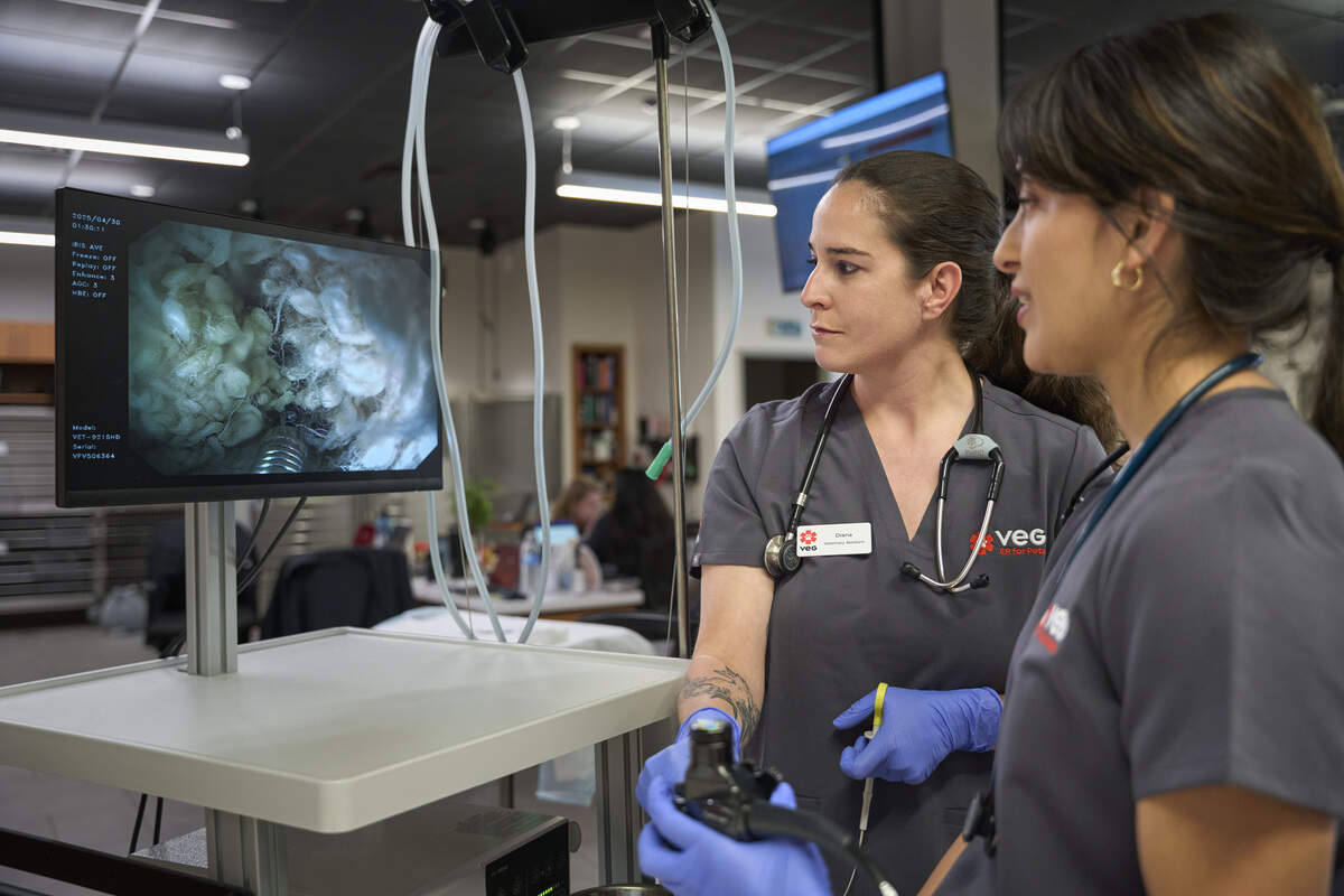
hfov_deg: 55.7
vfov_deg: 38.8
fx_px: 1273
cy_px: 448
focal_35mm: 34
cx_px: 672
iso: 2000
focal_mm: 34.1
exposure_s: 1/200
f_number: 2.8
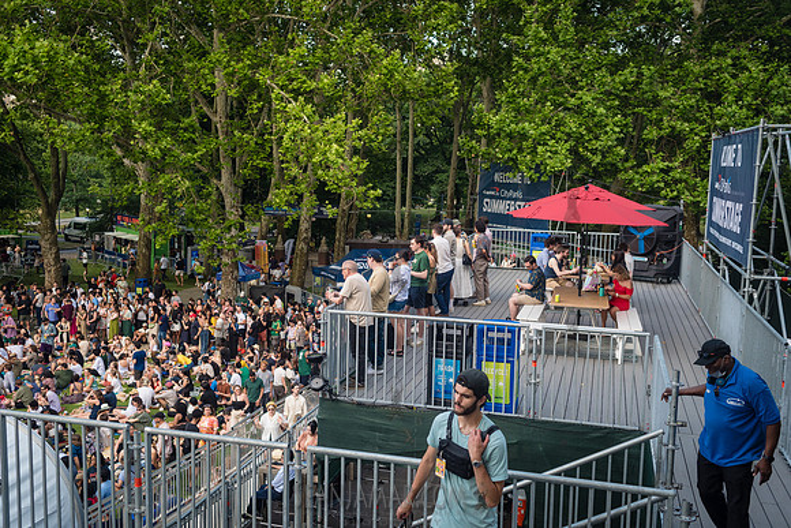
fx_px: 769
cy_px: 264
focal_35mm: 35
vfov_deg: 37.9
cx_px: 396
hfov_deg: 54.4
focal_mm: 35
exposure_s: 1/640
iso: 400
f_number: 3.5
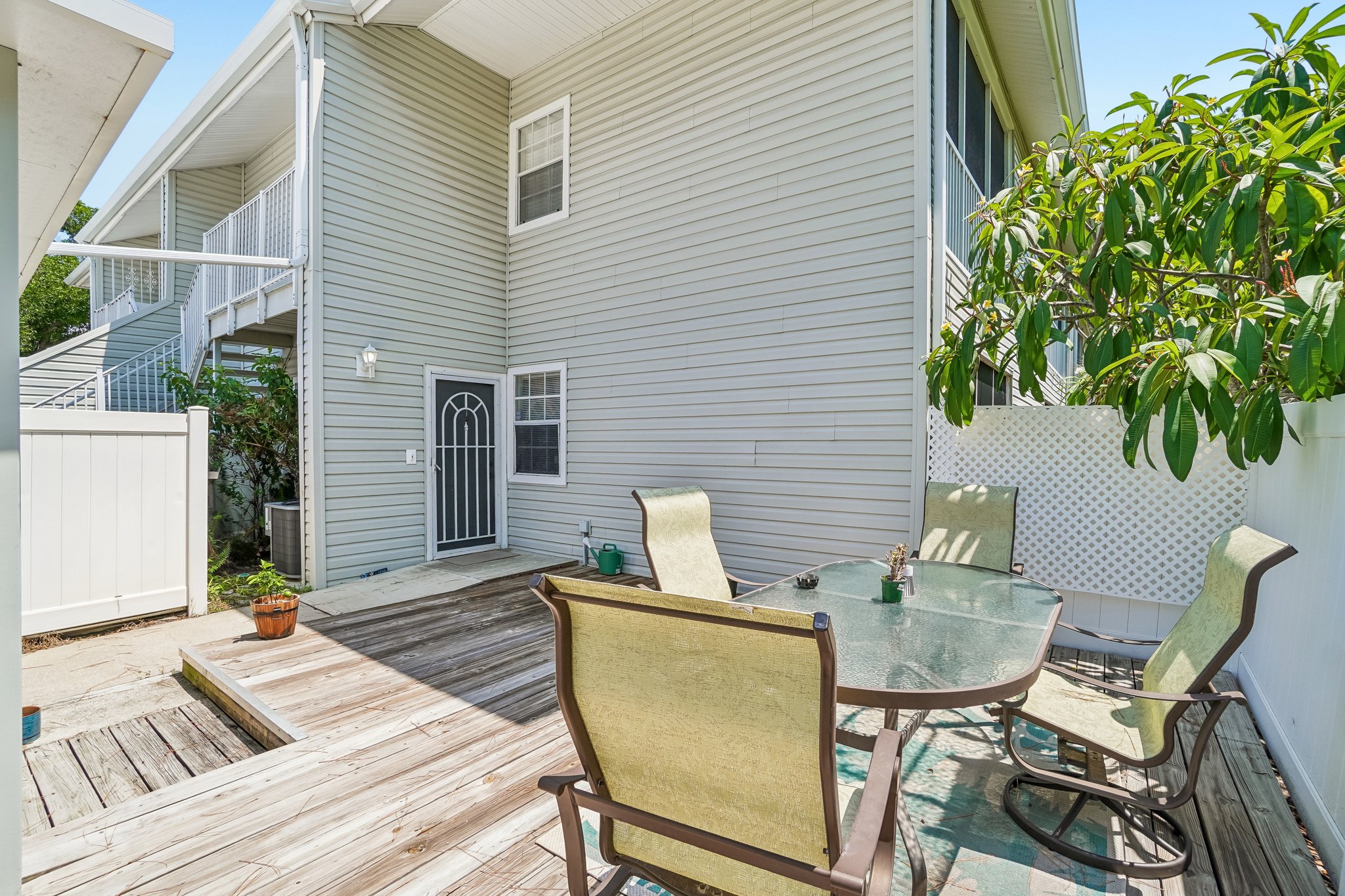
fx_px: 560
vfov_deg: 77.3
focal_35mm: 15
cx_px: 672
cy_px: 448
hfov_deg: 100.4
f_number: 8
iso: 100
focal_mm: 10
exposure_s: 1/125
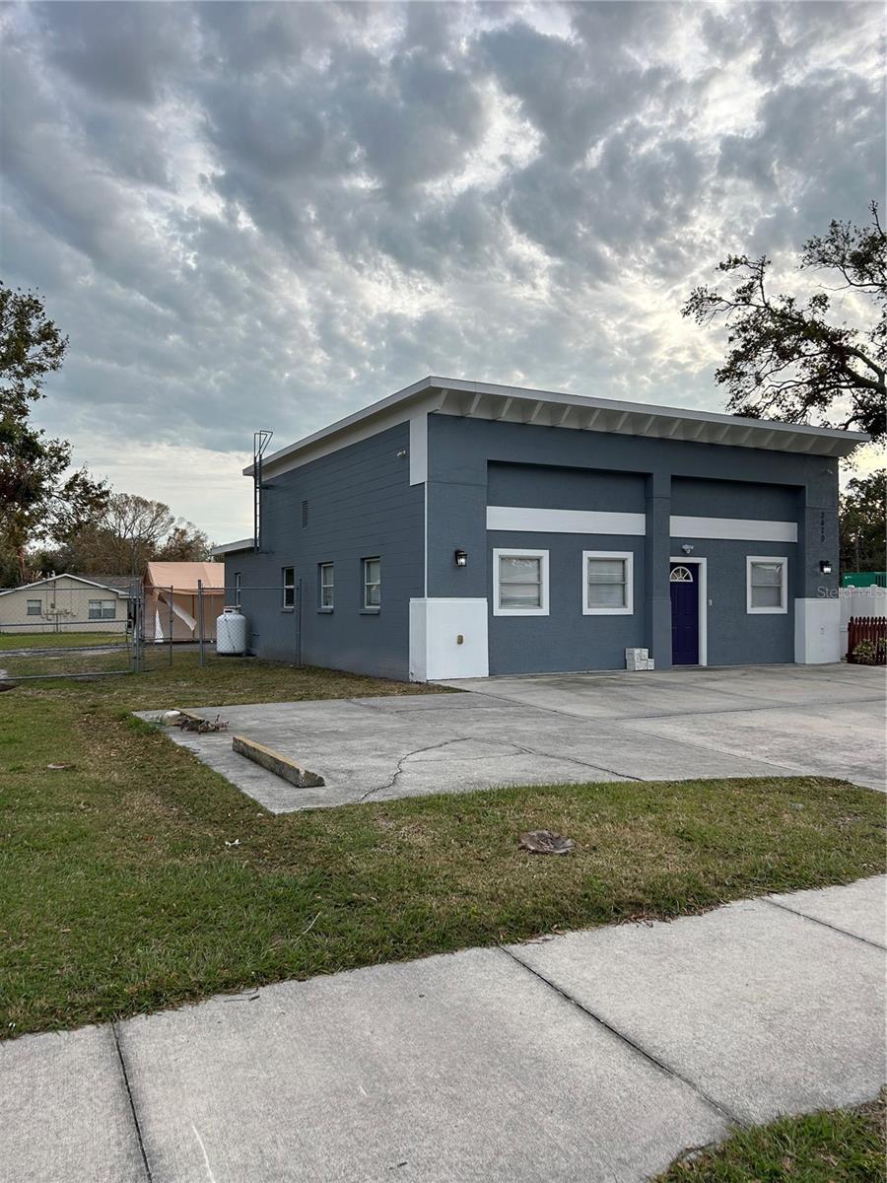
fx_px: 888
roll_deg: -0.3
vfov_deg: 67.3
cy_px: 592
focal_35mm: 26
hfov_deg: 53.1
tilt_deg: +0.9
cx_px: 444
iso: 50
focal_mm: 5.7
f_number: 1.5
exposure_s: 1/1252
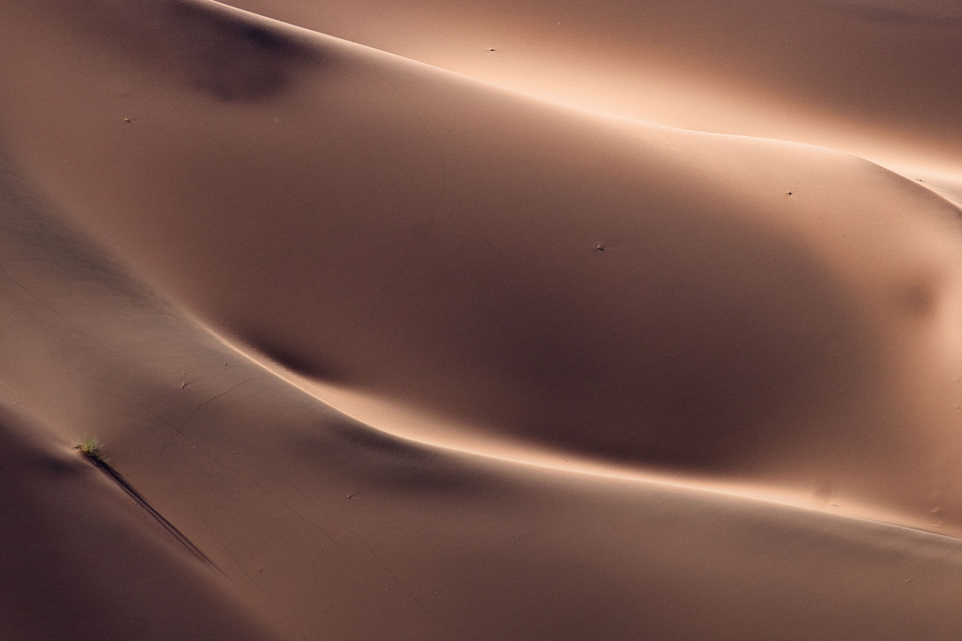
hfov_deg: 2.3
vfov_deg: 1.6
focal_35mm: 887
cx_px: 442
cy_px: 168
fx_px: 23701
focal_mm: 400
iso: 400
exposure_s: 1/500
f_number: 13
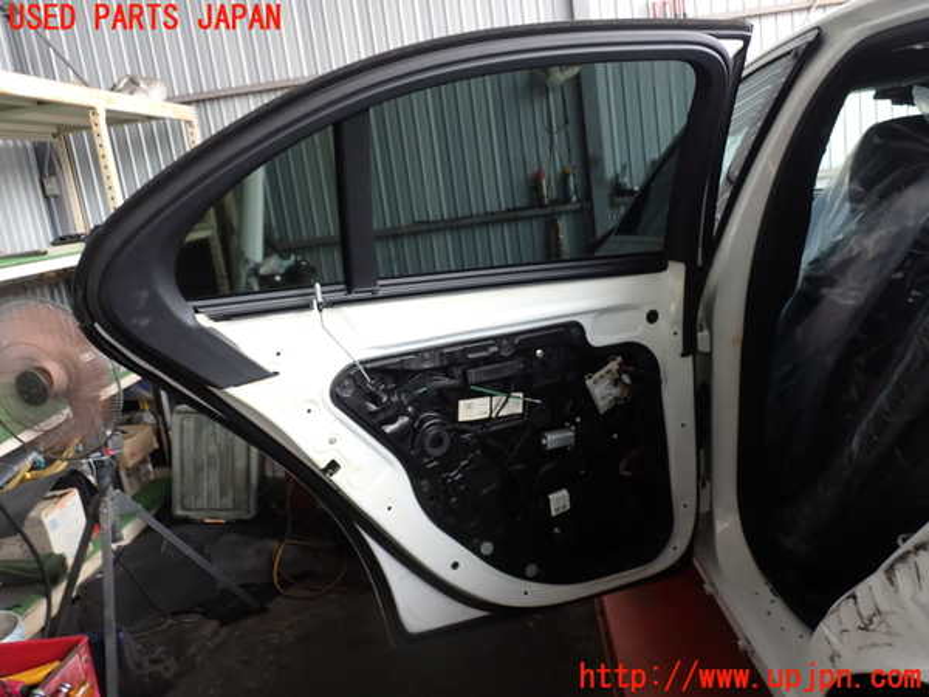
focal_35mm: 30
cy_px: 348
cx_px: 464
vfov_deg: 46.8
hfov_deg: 60.0
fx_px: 805
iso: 125
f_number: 3.2
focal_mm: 5.4
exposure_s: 1/60
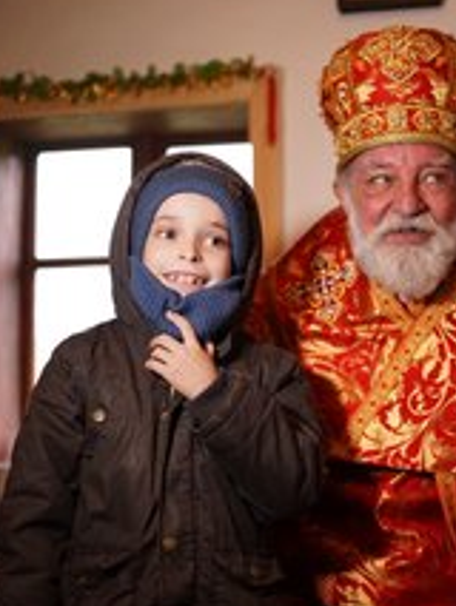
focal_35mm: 63
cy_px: 339
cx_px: 322
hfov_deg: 23.2
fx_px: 1105
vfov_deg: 30.7
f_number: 1.4
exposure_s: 1/1250
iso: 1600
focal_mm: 35
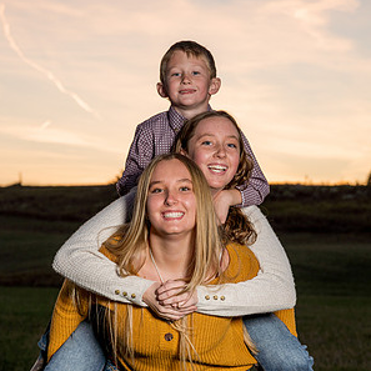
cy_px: 254
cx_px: 185
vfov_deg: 19.2
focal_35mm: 90
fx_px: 1091
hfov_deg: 19.3
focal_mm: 70
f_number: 5.6
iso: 100
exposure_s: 1/80
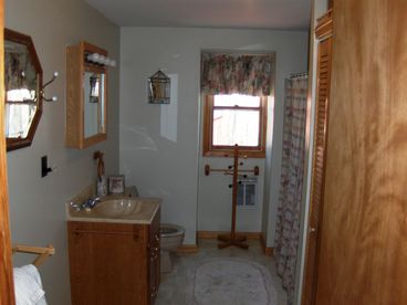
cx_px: 204
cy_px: 152
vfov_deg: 40.7
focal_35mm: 35
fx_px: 412
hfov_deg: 52.6
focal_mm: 7.5
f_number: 2.8
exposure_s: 1/60
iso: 100
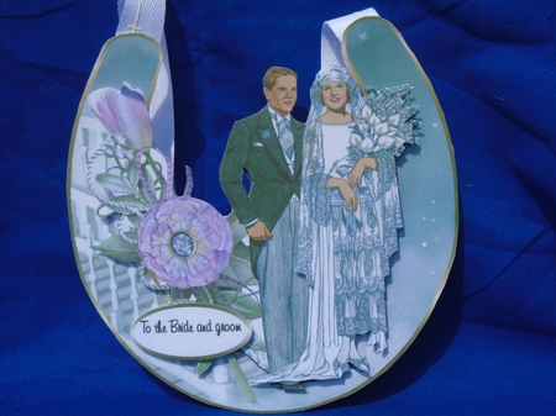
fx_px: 787
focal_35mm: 49
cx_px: 278
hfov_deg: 38.9
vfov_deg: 29.6
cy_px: 208
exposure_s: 1/200
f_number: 11.3
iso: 100
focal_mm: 8.7
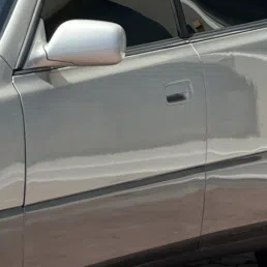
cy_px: 177
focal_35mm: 270
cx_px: -58
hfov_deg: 6.4
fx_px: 2356
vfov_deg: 6.5
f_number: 2.8
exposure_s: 1/791
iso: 32
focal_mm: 9
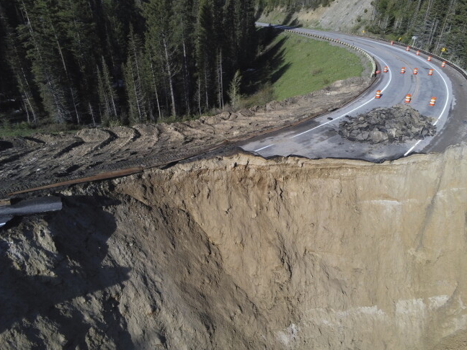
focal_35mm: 25
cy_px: 176
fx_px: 337
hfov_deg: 69.3
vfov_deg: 54.9
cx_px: 246
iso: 140
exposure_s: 1/1923
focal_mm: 4
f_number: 2.4
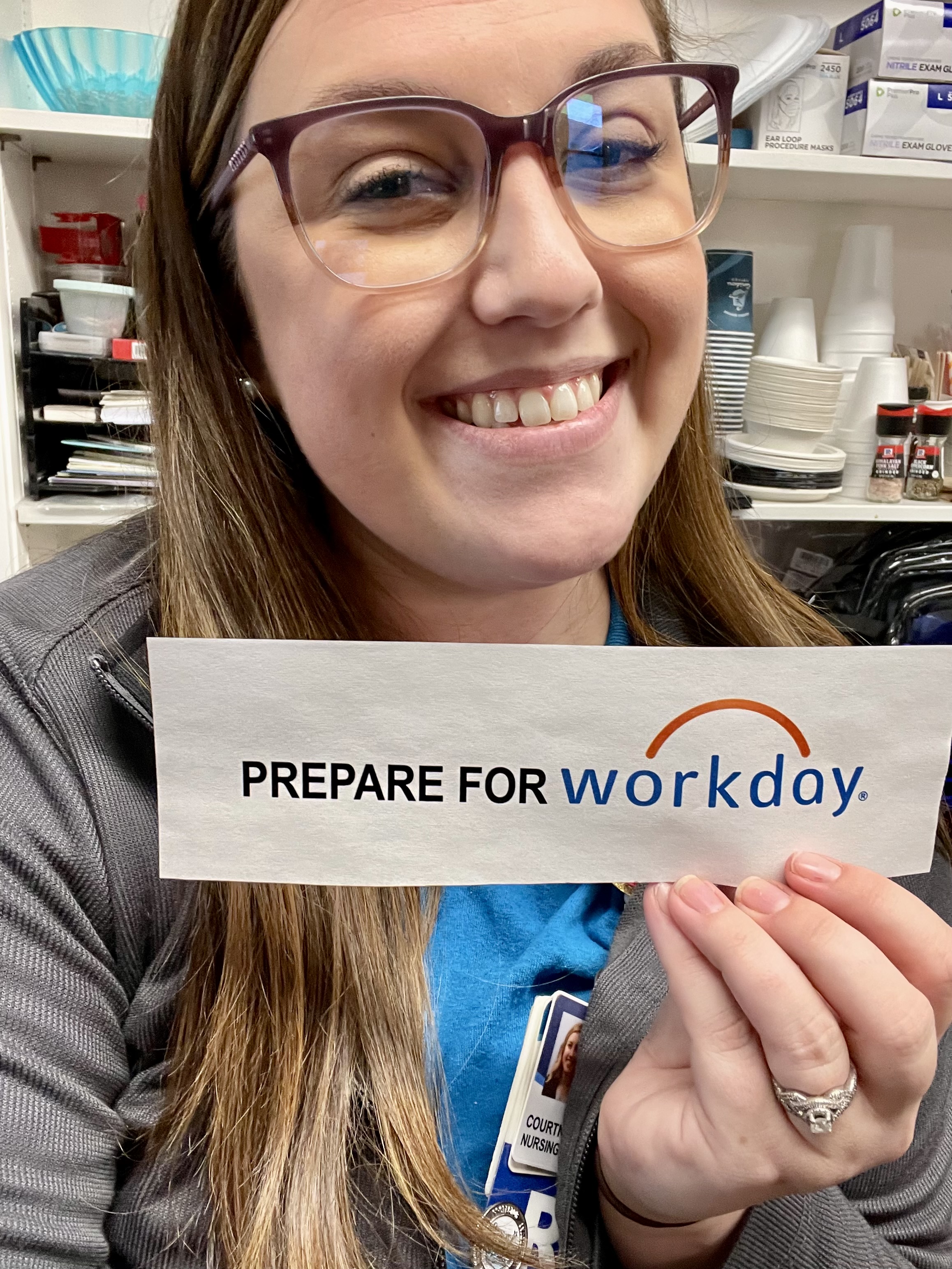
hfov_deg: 46.8
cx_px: 476
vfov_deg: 60.0
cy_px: 634
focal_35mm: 30
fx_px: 1100
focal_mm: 2.71
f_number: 2.2
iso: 250
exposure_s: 1/40
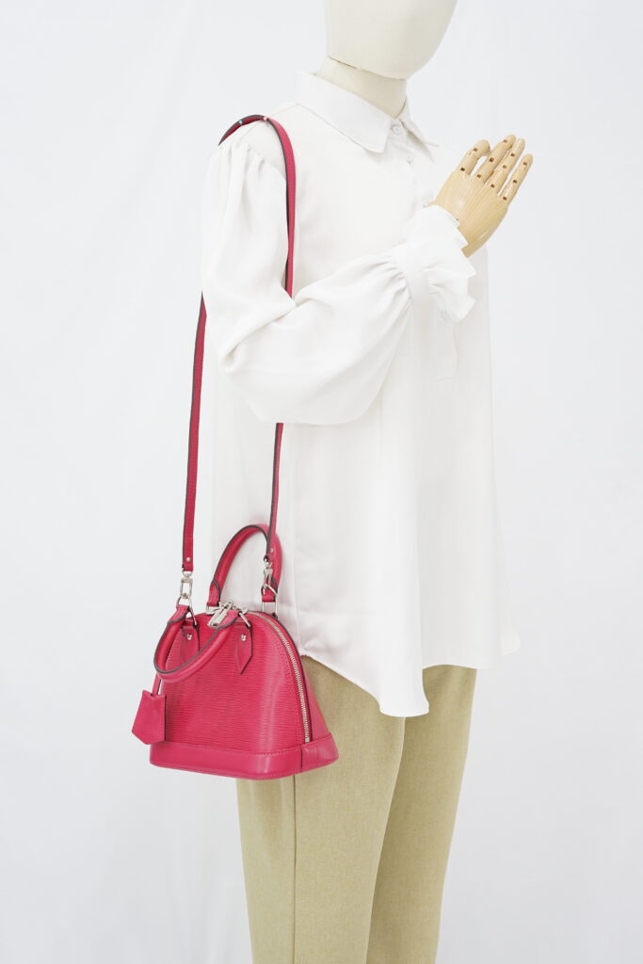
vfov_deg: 39.6
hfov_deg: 27.0
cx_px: 322
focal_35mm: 50
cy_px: 482
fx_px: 1339
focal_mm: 50
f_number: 6.3
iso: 640
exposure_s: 1/8
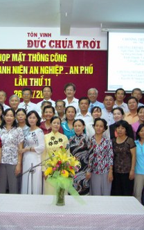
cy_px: 115
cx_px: 57
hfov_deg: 25.8
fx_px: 313
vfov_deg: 40.3
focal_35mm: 50
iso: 250
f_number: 2.8
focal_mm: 5.8
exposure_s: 1/60
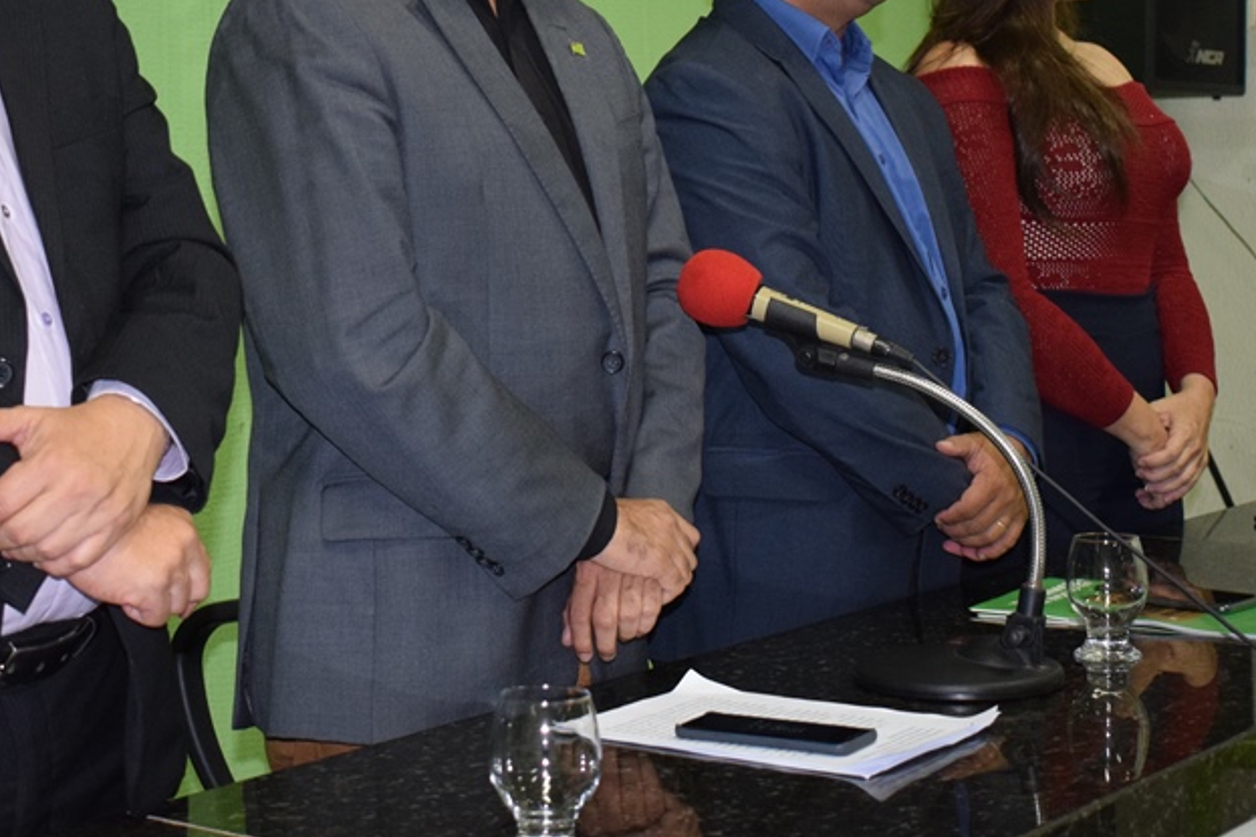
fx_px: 2581
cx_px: 439
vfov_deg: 18.3
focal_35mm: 74
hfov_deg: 27.2
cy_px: 189
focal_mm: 30
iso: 2000
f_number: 4.2
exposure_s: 1/60
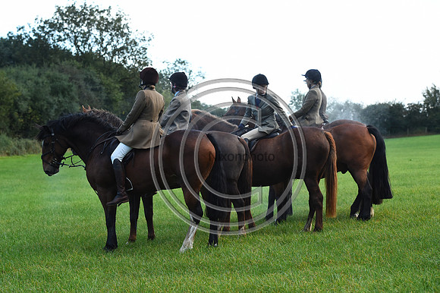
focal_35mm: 100
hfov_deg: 20.4
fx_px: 1221
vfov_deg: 13.7
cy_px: 146
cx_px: 220
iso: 2500
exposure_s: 1/1250
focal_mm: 100
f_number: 5.6
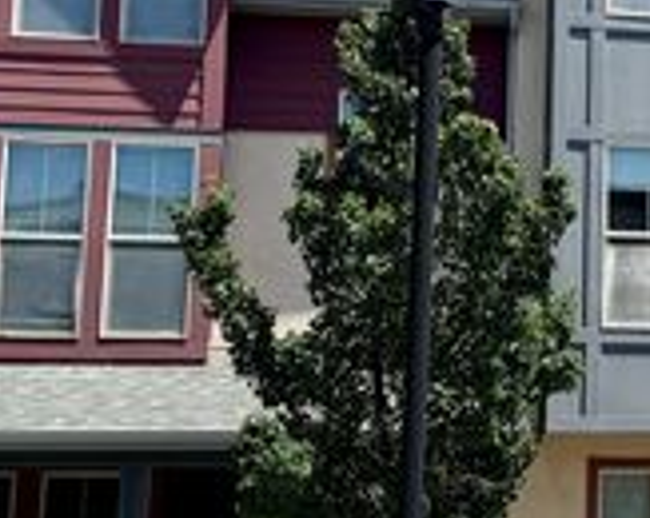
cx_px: 734
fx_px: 1383
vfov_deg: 21.0
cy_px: 130
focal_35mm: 72
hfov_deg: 24.5
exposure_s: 1/3247
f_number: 1.78
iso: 80
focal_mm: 6.76
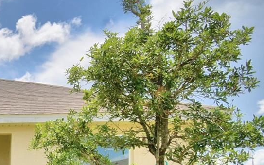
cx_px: -83
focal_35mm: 45
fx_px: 324
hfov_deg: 32.6
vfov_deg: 26.9
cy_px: 169
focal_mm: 10
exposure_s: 1/1600
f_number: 4.5
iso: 100
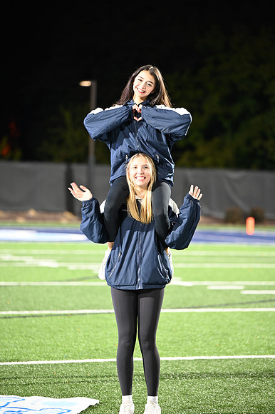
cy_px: 207
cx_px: 138
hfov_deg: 9.5
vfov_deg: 14.2
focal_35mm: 145
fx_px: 1663
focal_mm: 145
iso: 800
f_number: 2.8
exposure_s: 1/40
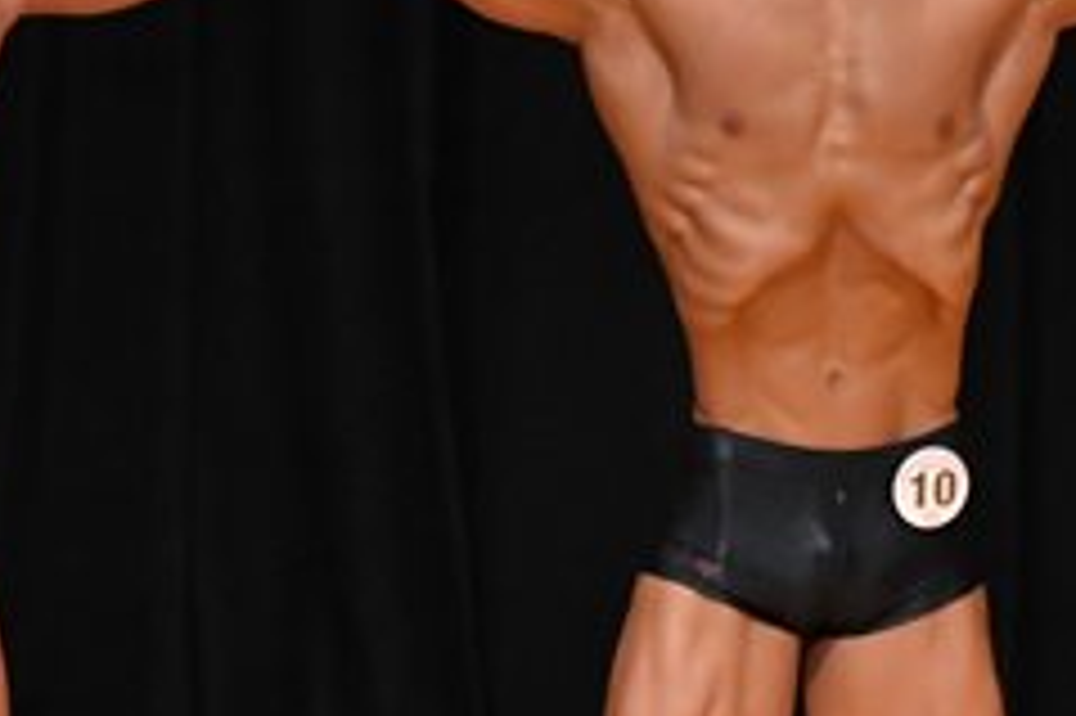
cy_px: 477
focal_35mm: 875
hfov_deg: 2.4
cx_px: 754
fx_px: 26134
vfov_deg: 1.6
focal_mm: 180
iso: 4000
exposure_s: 1/400
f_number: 5.6
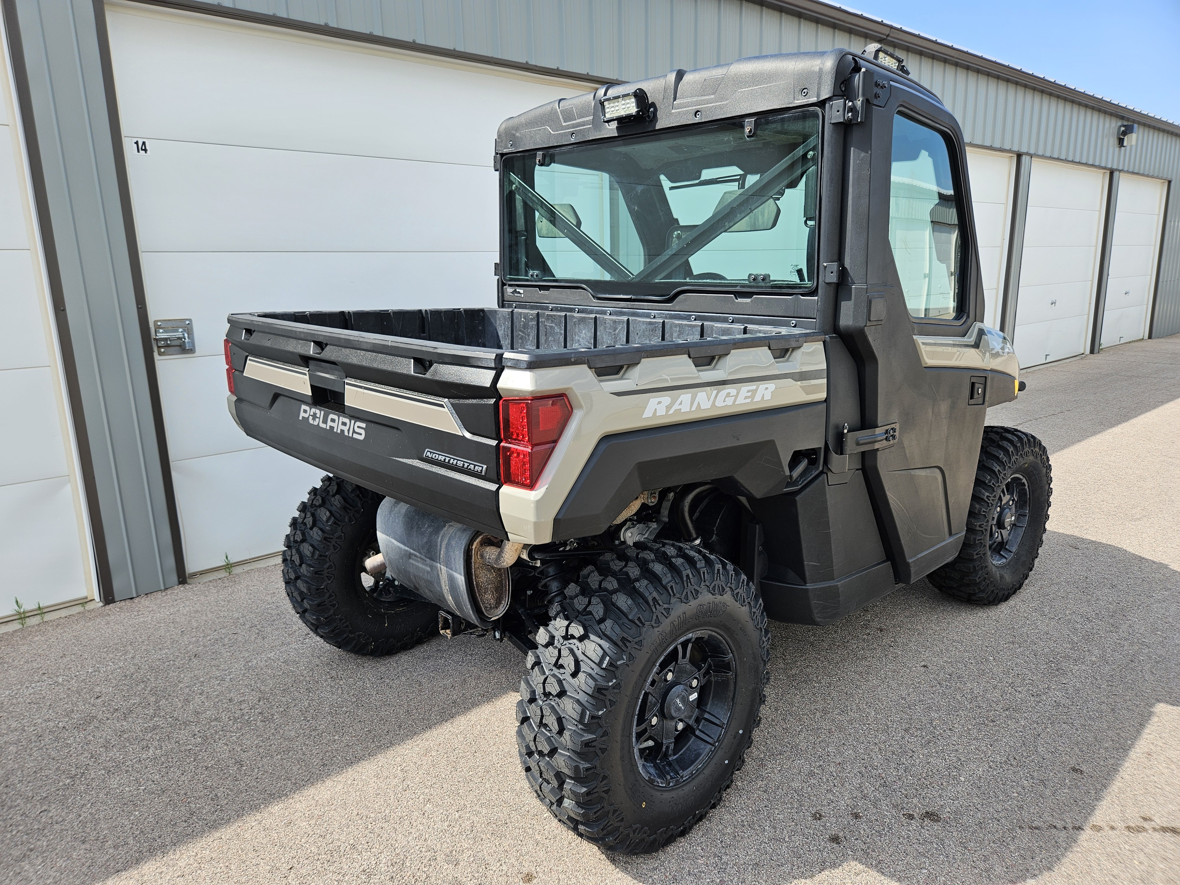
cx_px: 590
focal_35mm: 23
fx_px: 784
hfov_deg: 73.9
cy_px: 442
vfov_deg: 58.9
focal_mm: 5.4
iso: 25
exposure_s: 1/758
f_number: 1.8
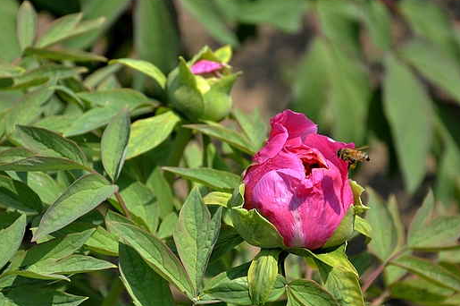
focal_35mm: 184
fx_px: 2343
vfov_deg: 7.5
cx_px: 222
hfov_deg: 11.2
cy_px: 158
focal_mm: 105
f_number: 6.3
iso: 560
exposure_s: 1/2000
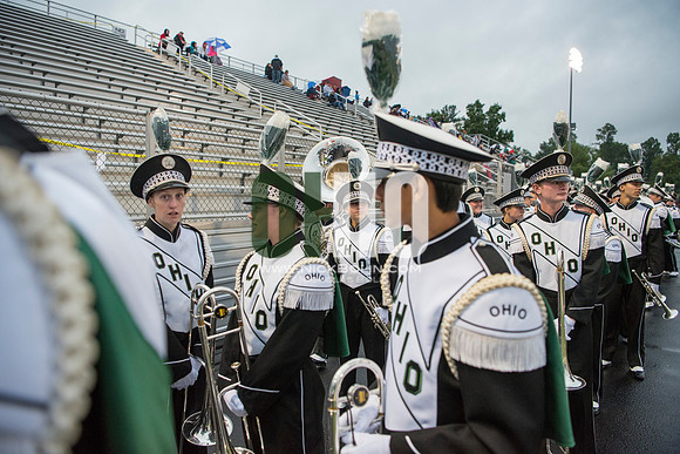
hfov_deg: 73.7
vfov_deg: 53.2
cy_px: 227
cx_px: 340
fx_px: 453
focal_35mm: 24
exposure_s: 1/800
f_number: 3.2
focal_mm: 24
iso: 2000
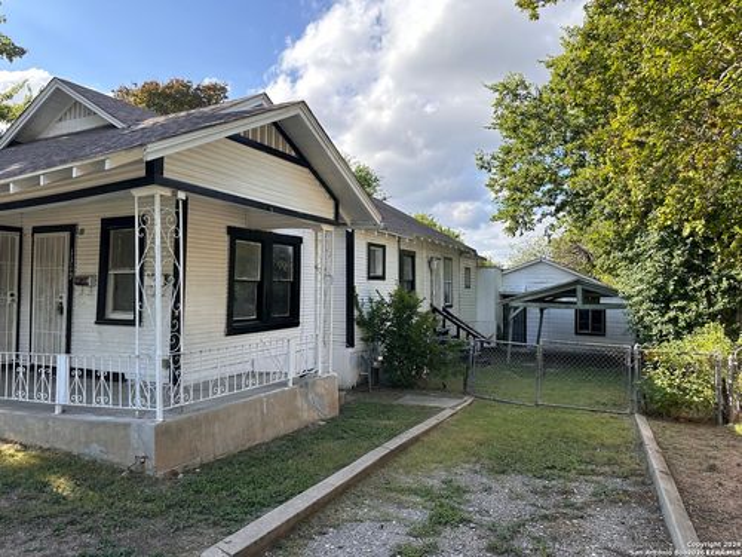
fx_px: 514
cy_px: 278
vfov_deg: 56.8
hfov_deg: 71.6
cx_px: 371
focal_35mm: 24
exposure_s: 1/1412
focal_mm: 6.86
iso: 80
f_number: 1.78
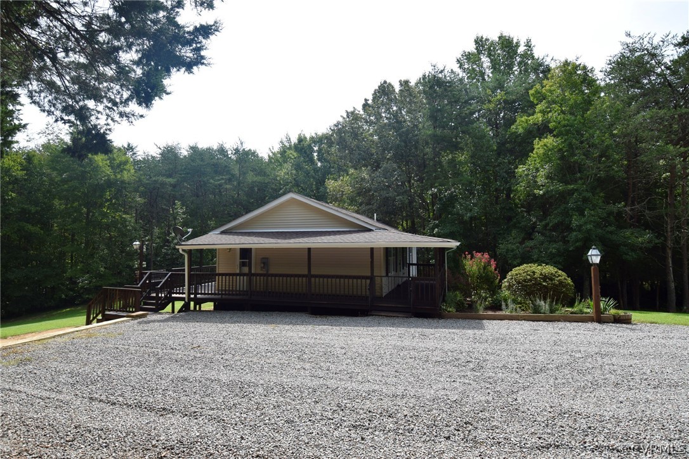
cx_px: 344
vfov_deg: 67.4
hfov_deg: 90.0
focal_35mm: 18
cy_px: 230
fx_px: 344
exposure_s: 1/400
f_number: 10
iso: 200
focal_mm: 12
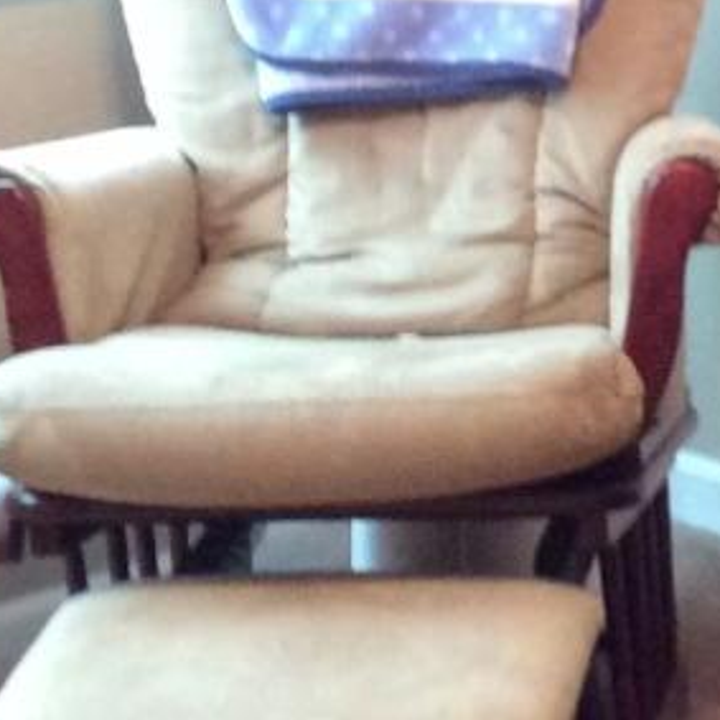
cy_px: -305
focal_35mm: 144
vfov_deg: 11.7
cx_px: 697
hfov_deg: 12.0
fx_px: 3389
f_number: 2.4
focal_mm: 3.3
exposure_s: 1/15
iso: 250
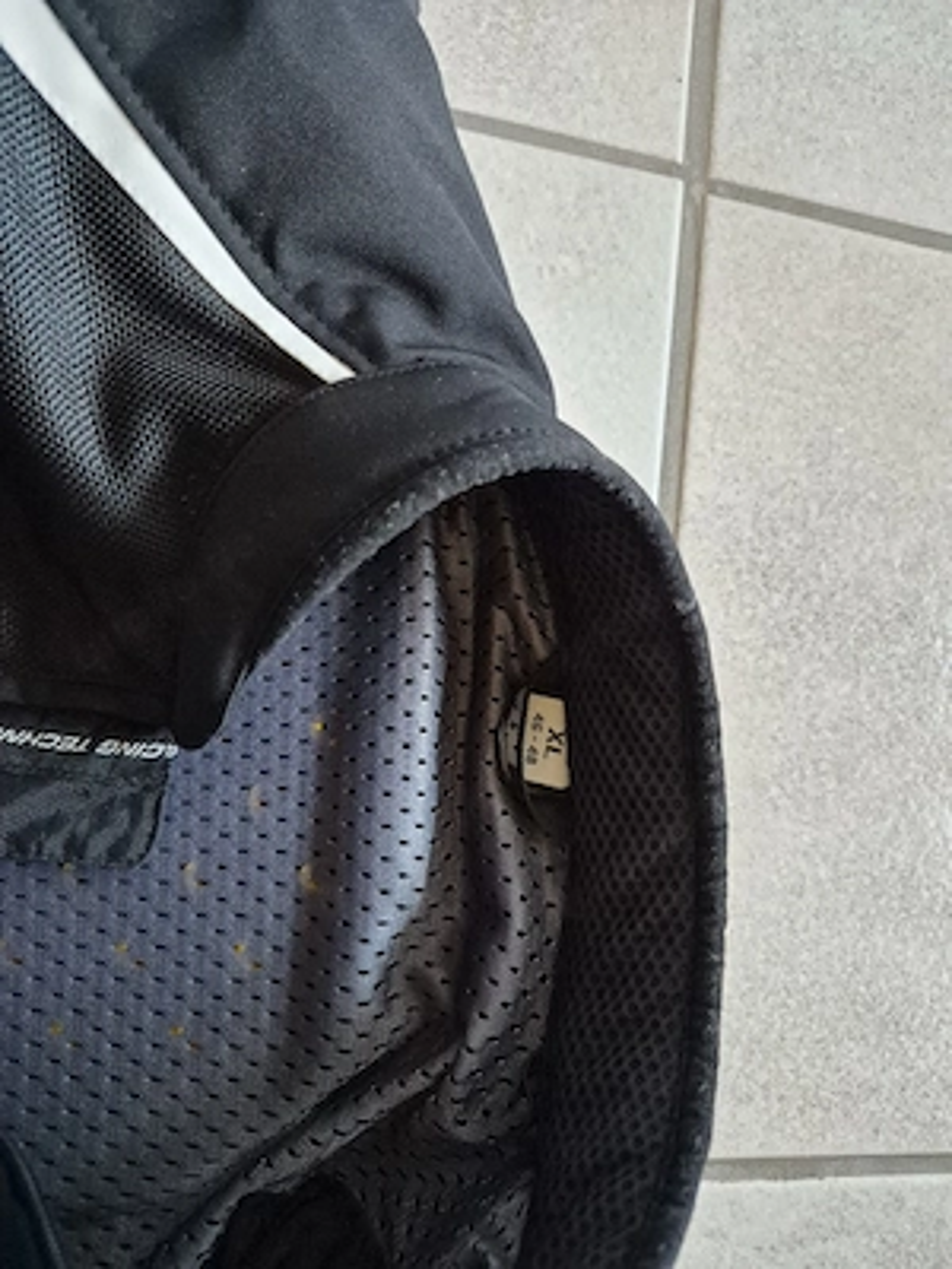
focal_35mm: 23
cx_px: 476
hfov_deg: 58.9
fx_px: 843
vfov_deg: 73.9
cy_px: 634
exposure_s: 1/100
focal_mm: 5.4
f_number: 1.8
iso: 2000
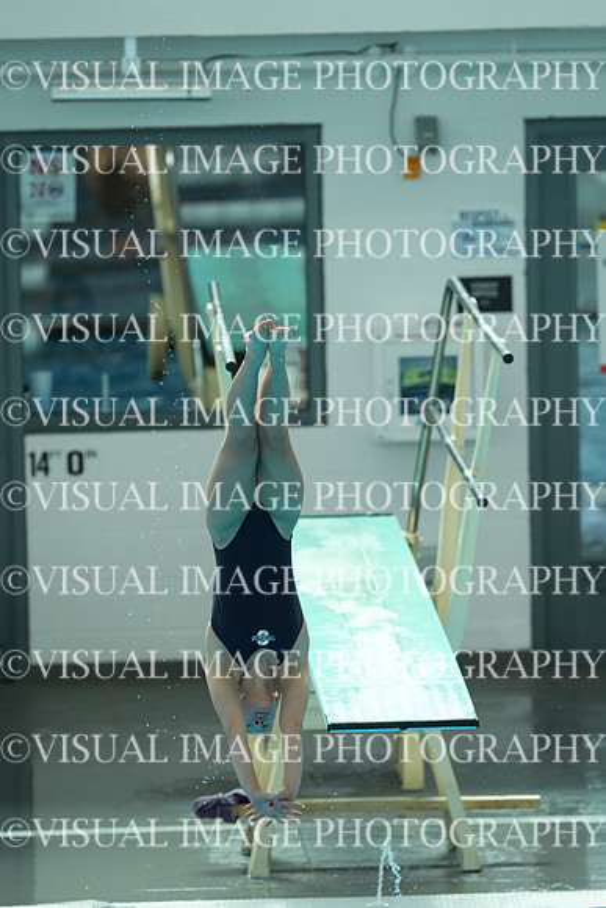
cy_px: 454
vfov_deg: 5.2
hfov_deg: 3.4
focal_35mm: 400
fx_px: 10093
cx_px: 303
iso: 4000
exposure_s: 1/1600
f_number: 4
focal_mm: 400
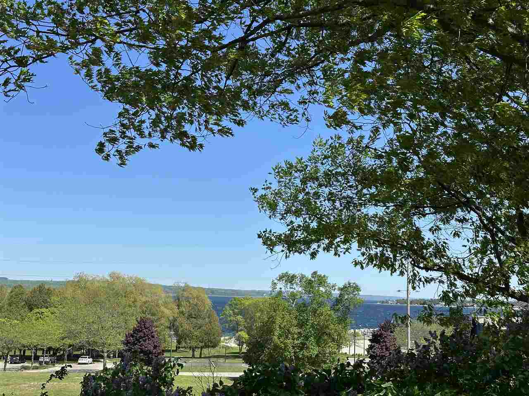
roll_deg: -2.8
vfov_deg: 30.3
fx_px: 734
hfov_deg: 39.7
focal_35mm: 48
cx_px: 264
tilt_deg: +8.5
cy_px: 198
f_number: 1.78
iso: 64
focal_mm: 6.86
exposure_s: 1/4016
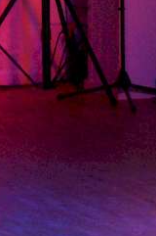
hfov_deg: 4.8
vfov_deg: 7.1
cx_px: -51
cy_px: -71
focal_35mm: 287
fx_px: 1872
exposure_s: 1/40
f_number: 4.5
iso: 3200
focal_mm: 45
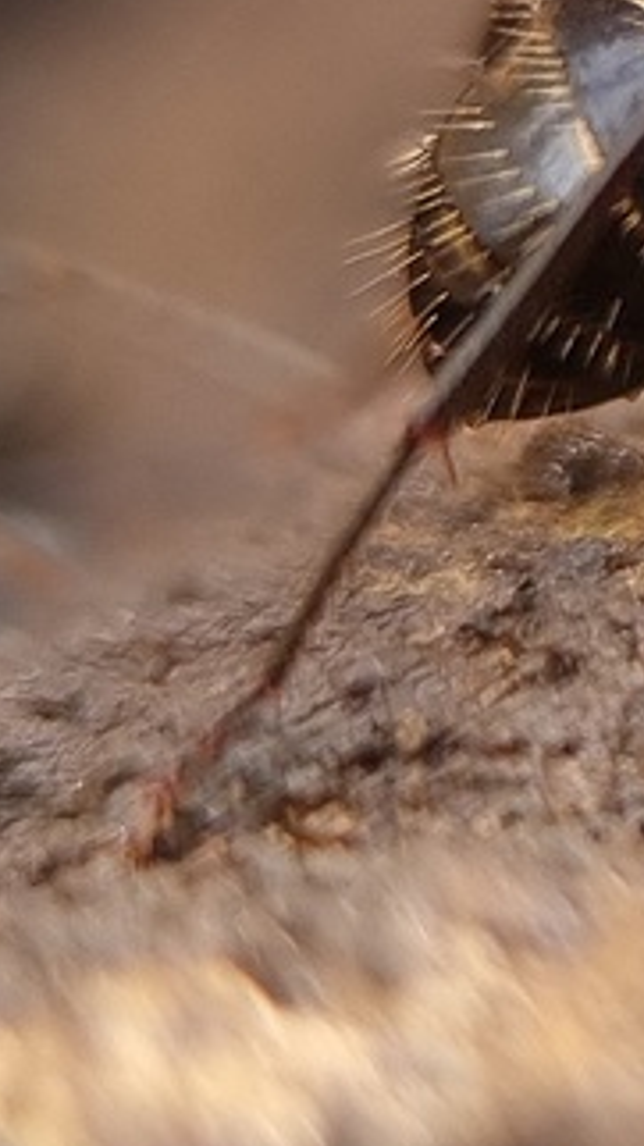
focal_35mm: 75
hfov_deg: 14.4
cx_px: 1119
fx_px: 2278
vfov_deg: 27.5
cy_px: 174
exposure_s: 1/100
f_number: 1.8
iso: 100
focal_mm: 5.4
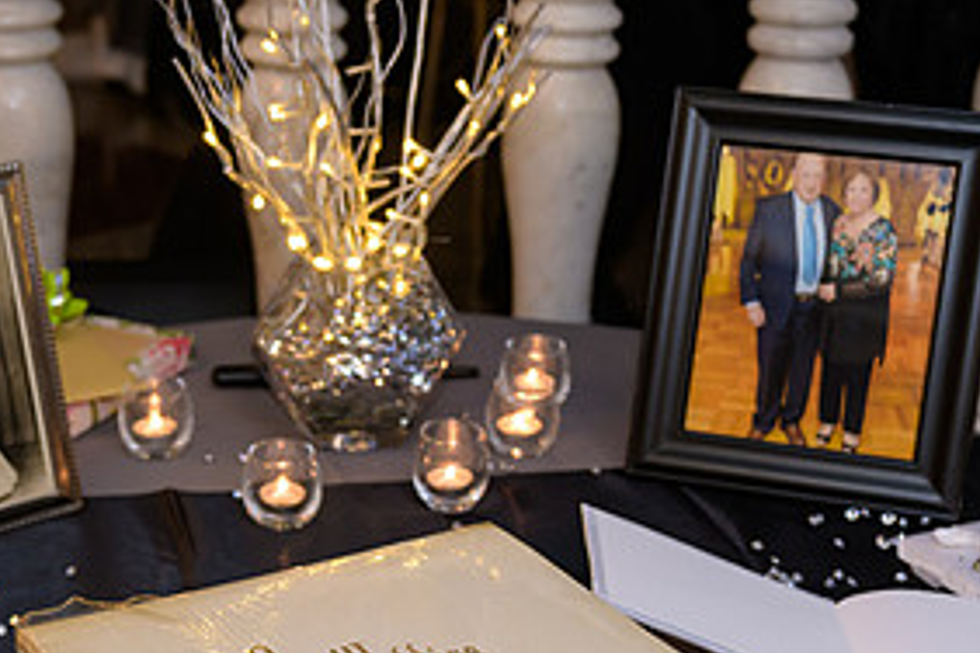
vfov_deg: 18.3
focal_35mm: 74
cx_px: 407
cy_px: 474
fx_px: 2014
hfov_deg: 27.3
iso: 800
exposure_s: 1/125
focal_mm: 36
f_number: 3.2
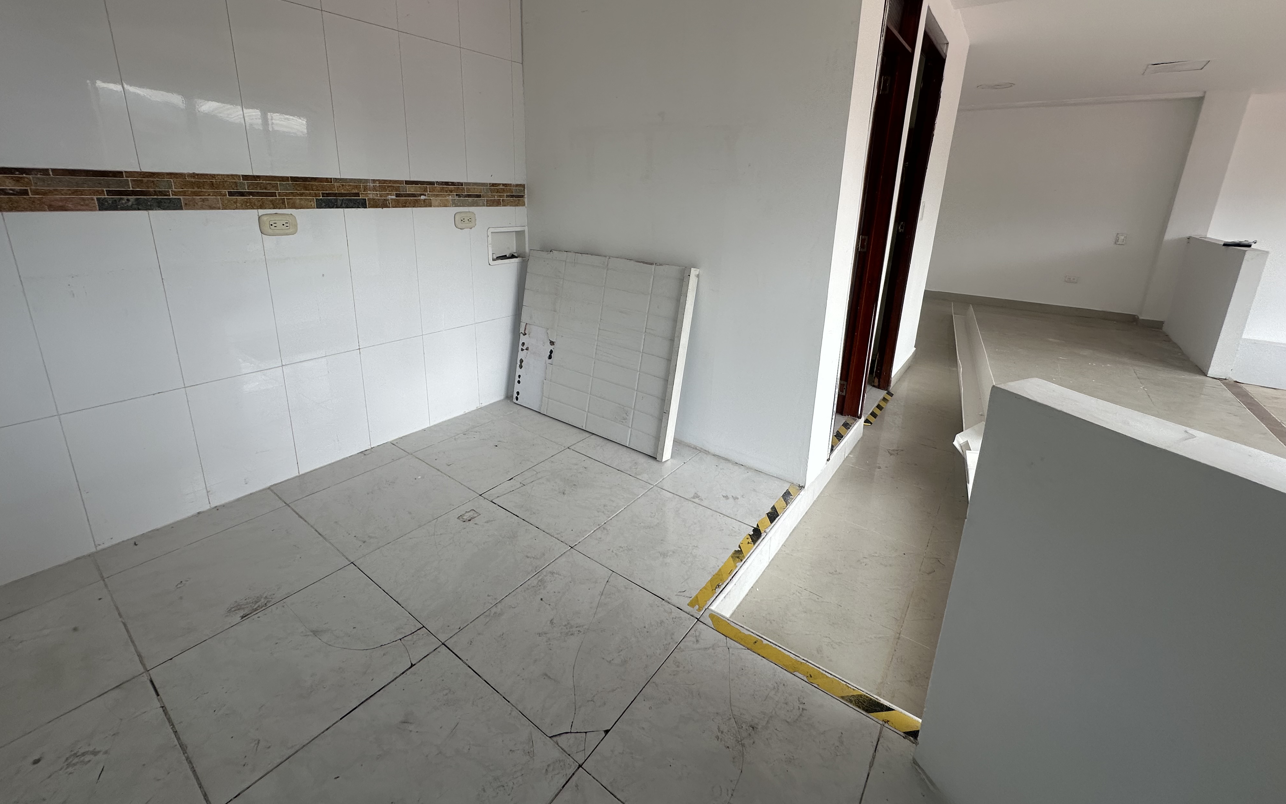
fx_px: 526
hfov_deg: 101.5
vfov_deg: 74.1
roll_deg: -3.1
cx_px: 636
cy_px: 331
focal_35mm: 15
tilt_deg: -13.7
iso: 40
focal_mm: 2.22
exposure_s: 1/143
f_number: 2.2
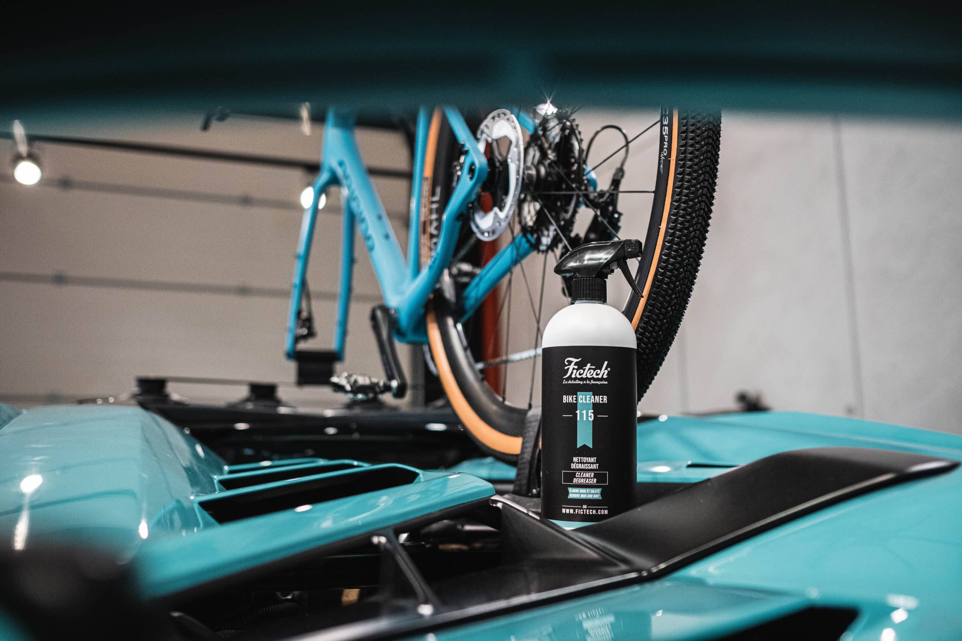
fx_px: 935
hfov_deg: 54.4
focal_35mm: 35
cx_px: 481
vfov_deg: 37.9
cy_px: 320
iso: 1600
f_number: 2
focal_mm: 23
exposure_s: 1/140
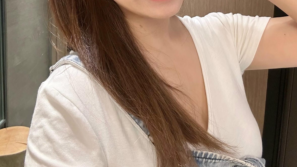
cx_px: 147
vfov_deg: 33.0
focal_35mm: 34
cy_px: 18
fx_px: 268
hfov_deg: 58.0
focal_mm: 2.69
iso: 320
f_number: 1.9
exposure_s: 1/40
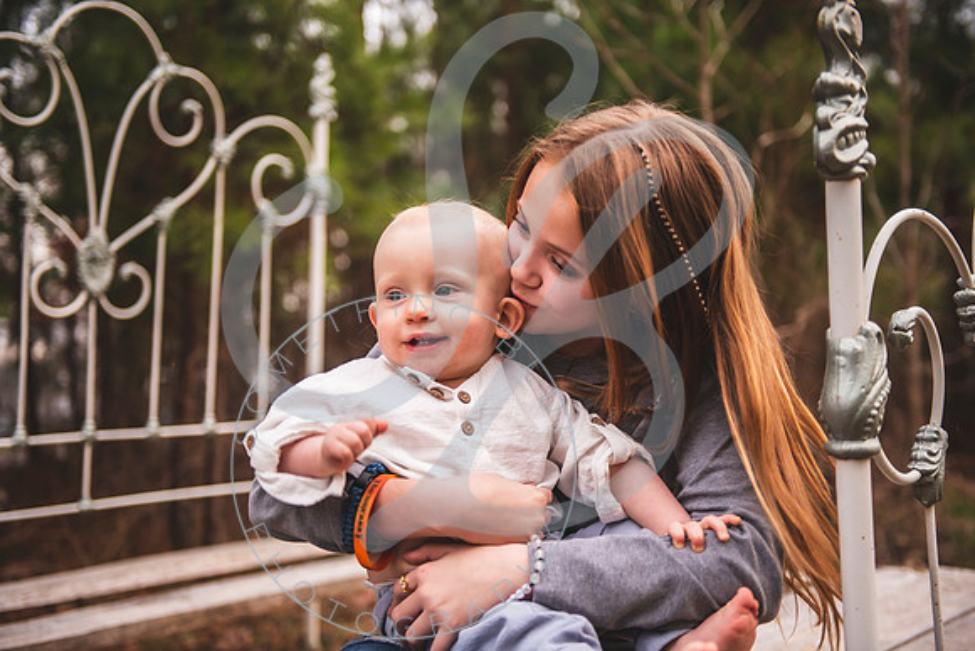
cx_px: 488
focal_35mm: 50
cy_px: 326
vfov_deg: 27.0
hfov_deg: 39.6
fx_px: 1354
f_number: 2.8
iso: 250
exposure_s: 1/250
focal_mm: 50
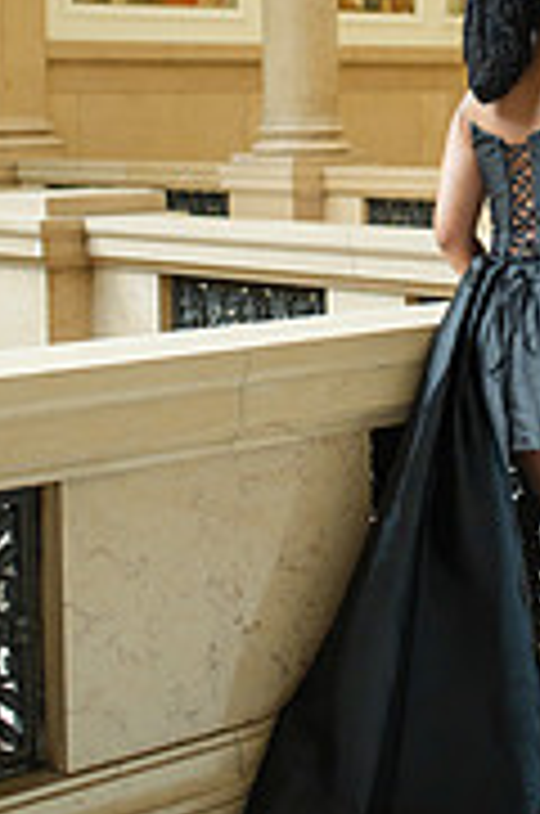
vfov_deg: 22.9
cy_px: 99
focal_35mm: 87
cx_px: 619
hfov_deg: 15.2
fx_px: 1965
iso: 1000
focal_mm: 35
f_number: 3.5
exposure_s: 1/250
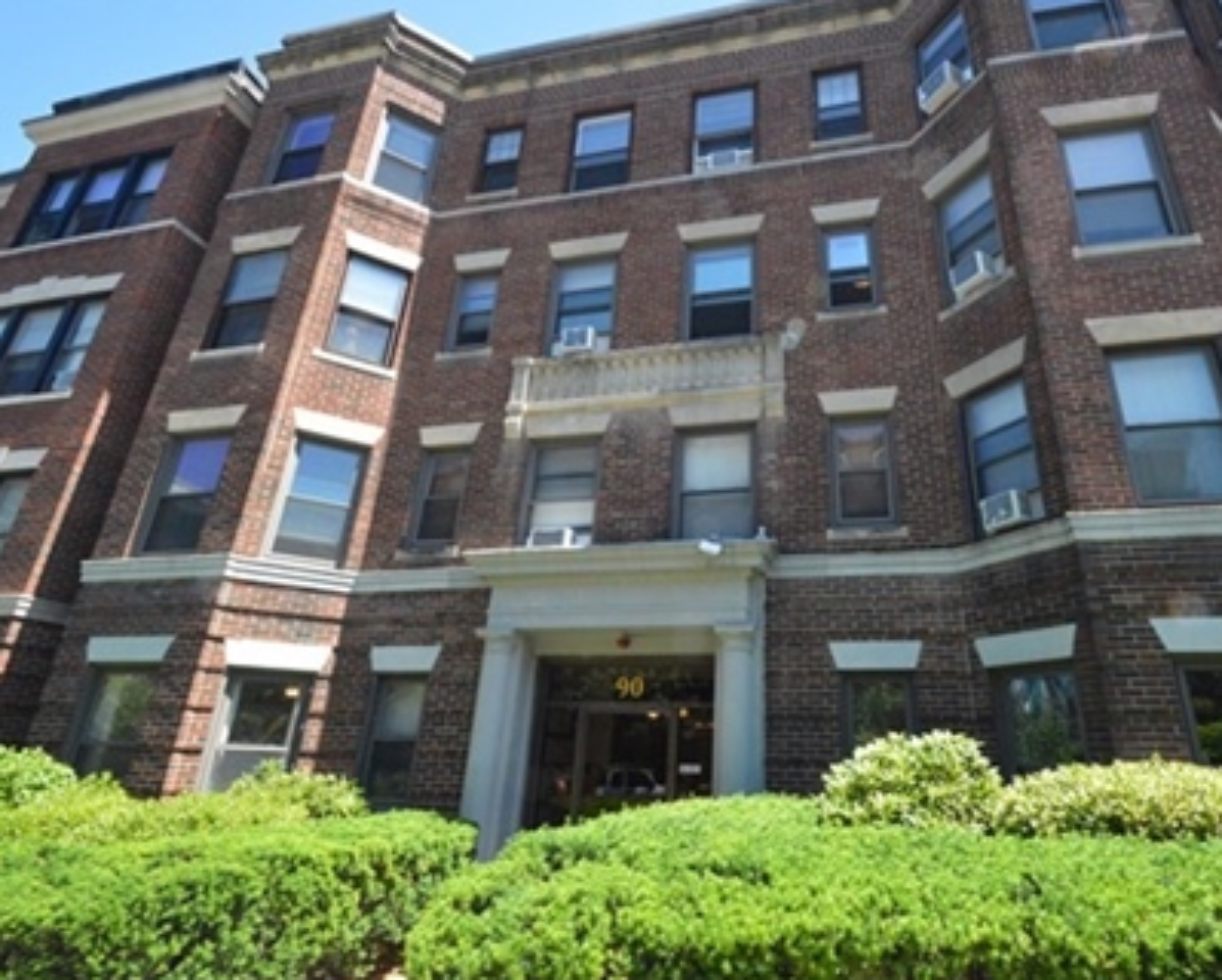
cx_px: 721
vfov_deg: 73.8
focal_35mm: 18
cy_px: 462
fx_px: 652
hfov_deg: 85.4
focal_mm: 10
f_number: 13
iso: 3200
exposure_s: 1/640
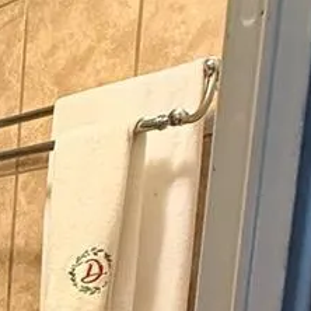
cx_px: -275
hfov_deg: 18.7
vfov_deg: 22.7
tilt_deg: -7.9
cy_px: 412
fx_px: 681
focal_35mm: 67
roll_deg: -0.2
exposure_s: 1/60
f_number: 2.2
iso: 640
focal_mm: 2.22
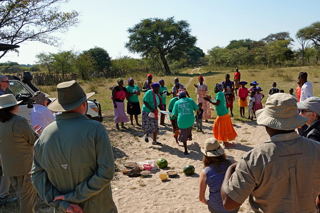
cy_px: 106
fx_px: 222
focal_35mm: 25
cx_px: 166
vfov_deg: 51.3
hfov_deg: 71.5
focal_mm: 8.8
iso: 100
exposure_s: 1/800
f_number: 4
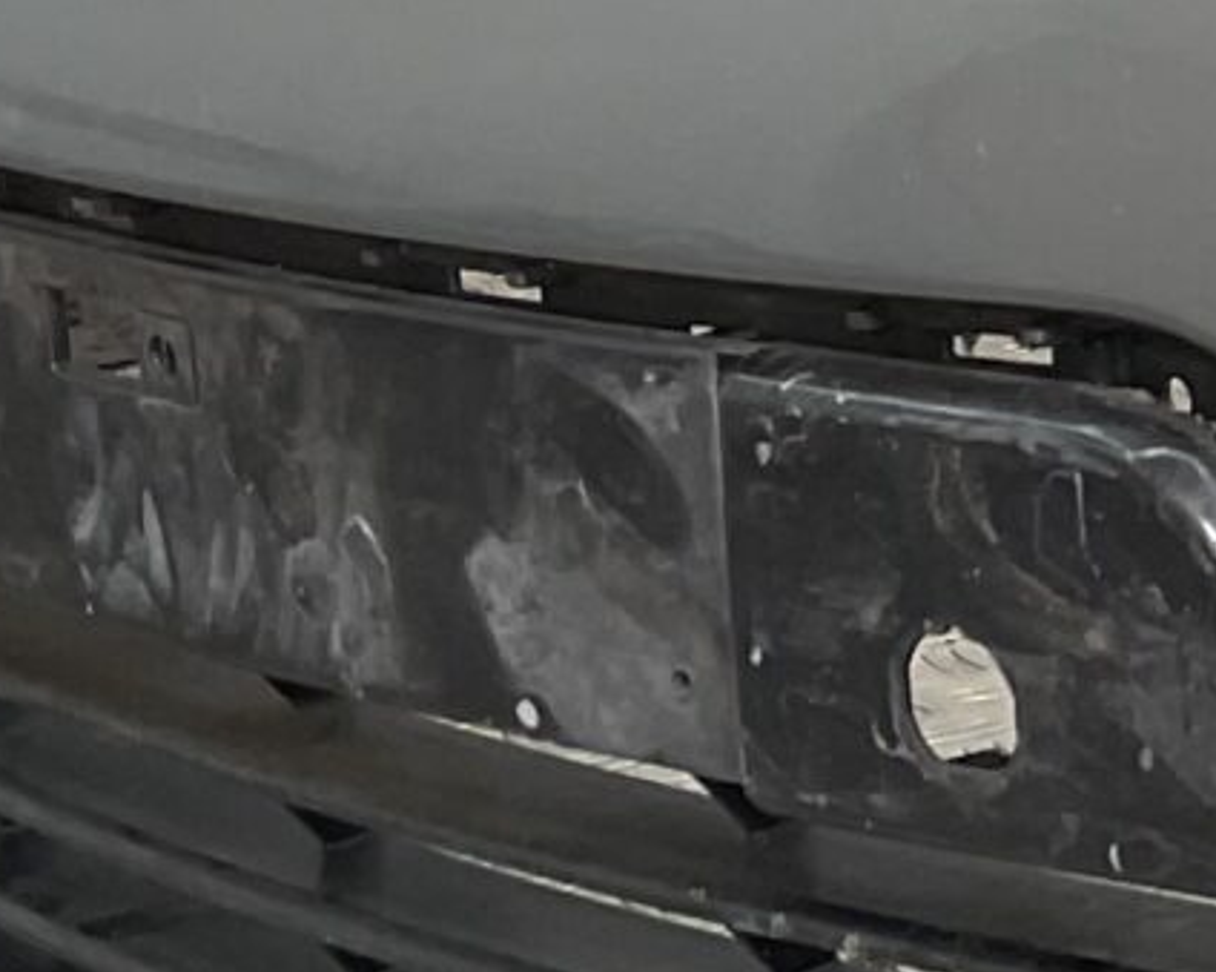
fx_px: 6153
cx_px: 2300
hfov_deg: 10.5
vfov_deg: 8.9
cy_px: -192
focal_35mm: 171
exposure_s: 1/176
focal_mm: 3
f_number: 1.8
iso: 16
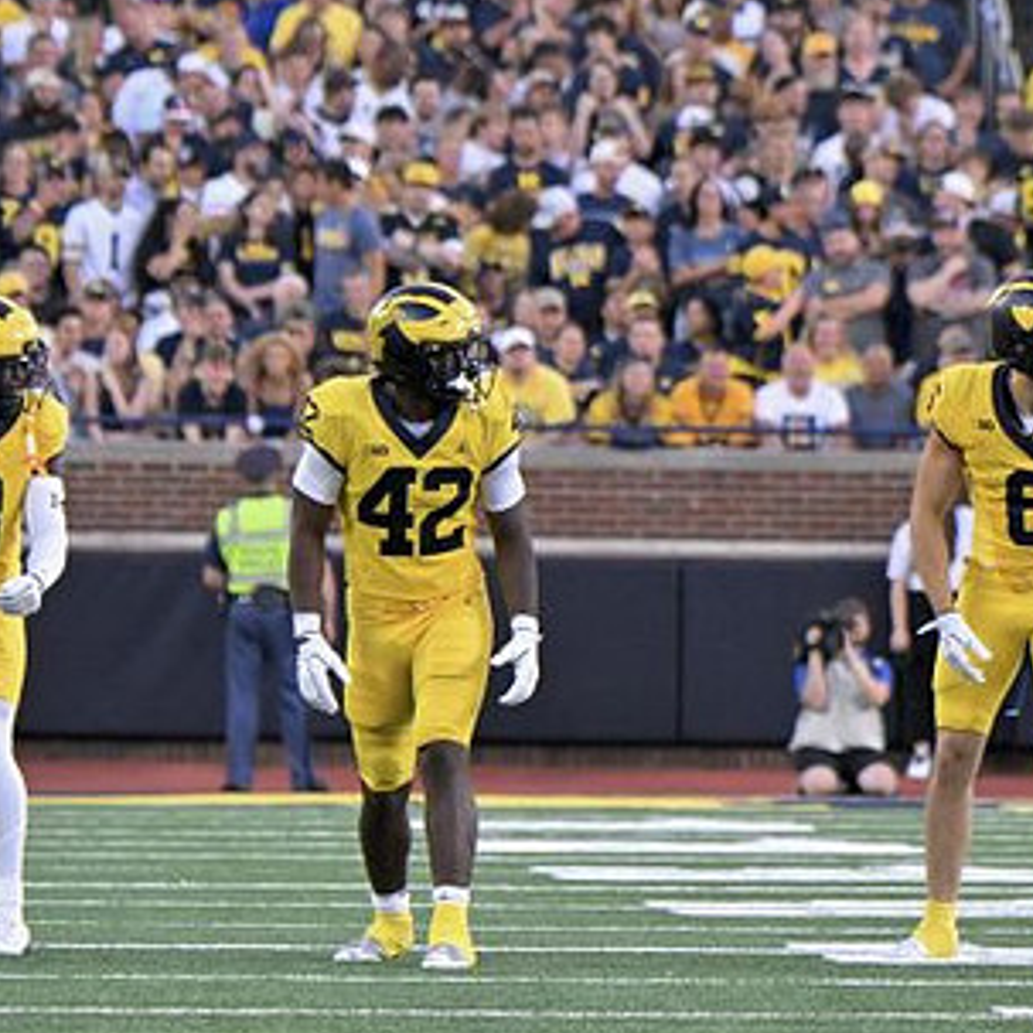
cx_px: 488
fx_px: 20629
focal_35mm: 611
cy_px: 516
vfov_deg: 2.9
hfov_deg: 2.9
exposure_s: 1/1000
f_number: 5.6
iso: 3200
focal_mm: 250
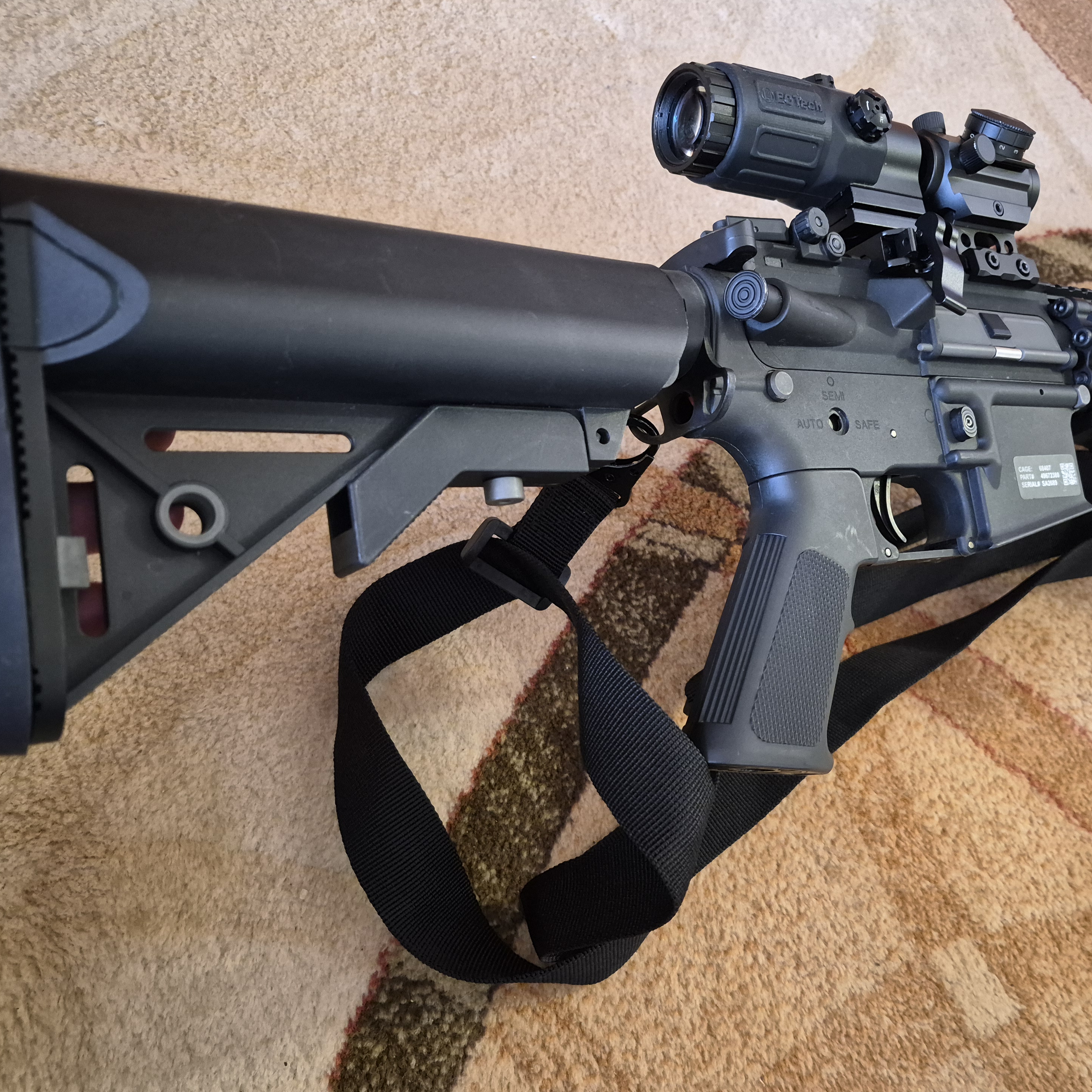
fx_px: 999
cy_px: 549
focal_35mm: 28
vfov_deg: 57.3
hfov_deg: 56.7
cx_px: 675
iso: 1600
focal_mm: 5.4
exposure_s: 1/33
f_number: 1.8
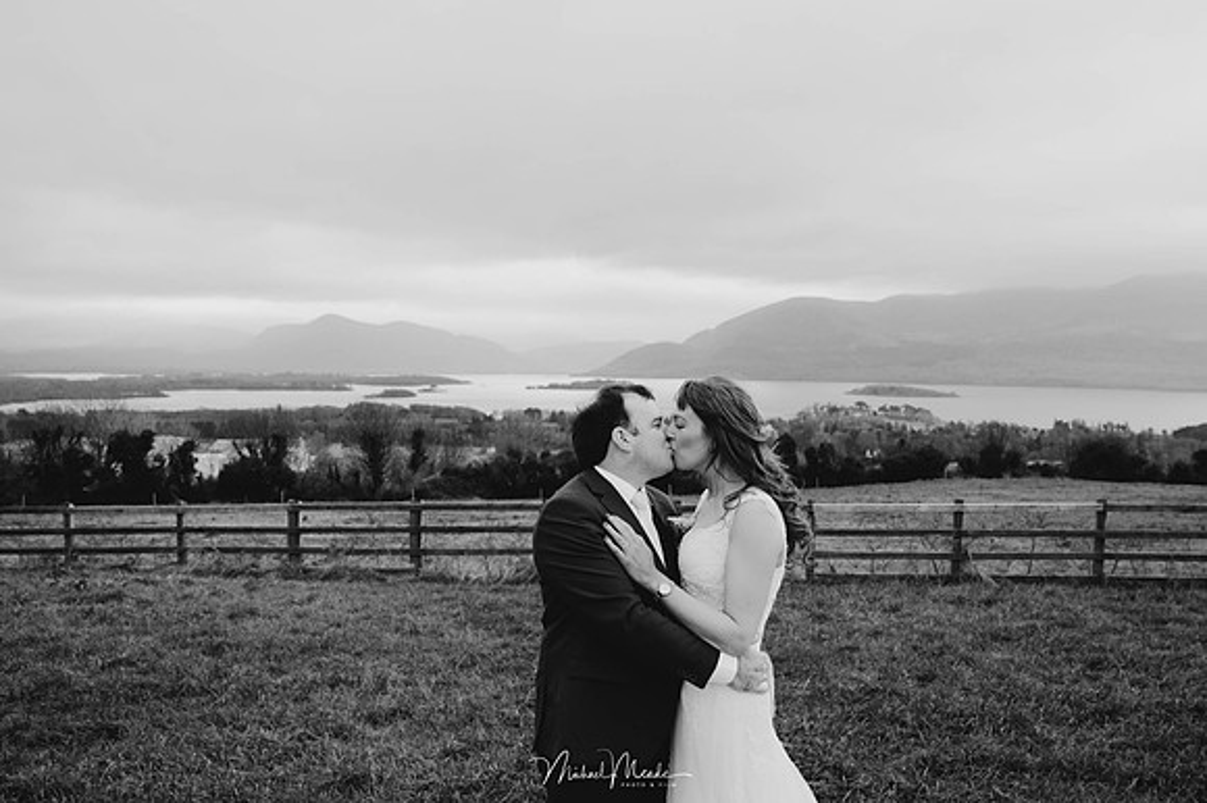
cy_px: 402
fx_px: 972
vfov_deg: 44.9
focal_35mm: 29
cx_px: 604
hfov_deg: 63.7
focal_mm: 29
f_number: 4
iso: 1000
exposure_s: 1/200
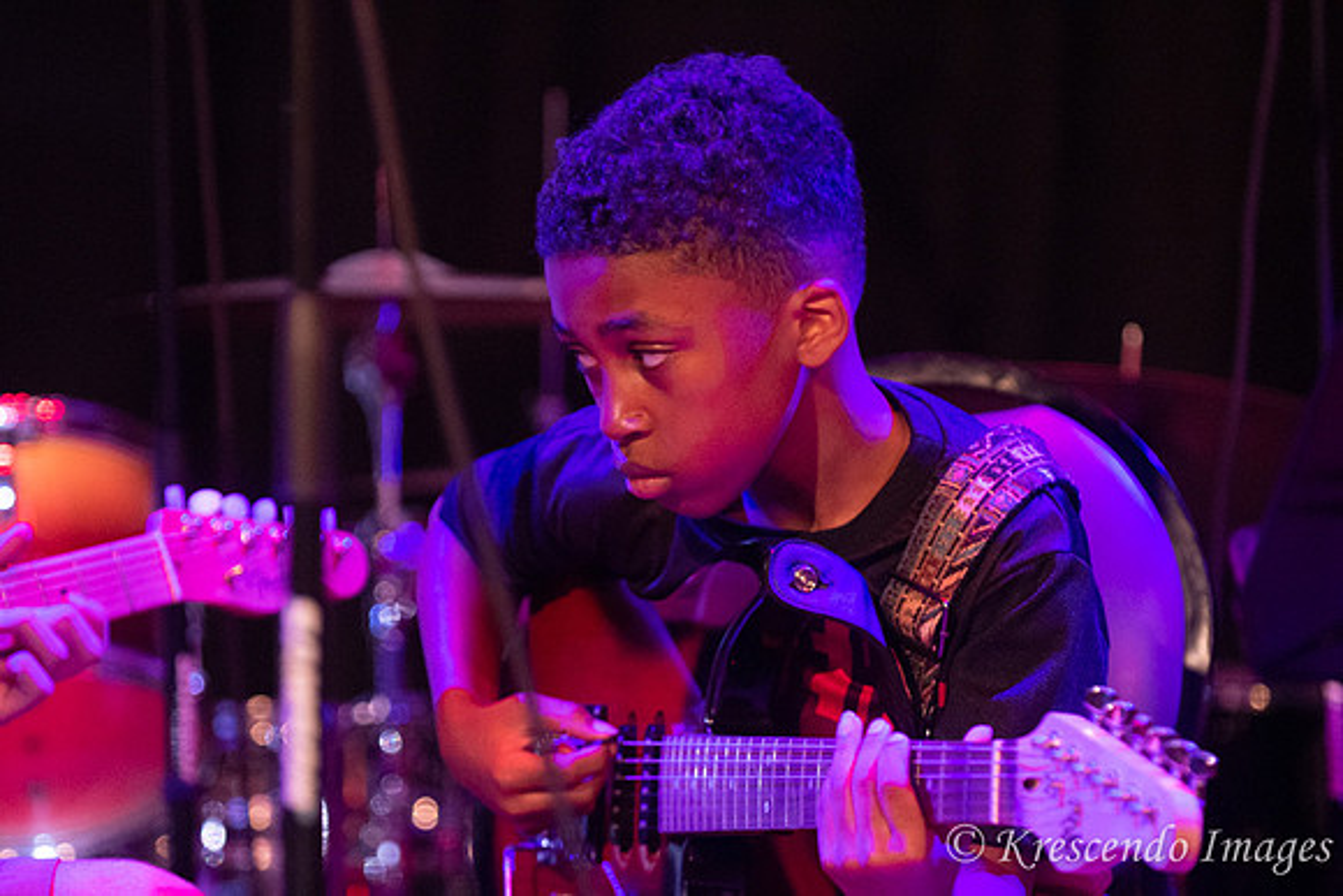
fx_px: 8395
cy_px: 448
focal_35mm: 225
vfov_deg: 6.1
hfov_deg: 9.1
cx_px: 672
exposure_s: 1/160
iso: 3200
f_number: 2.8
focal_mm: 150
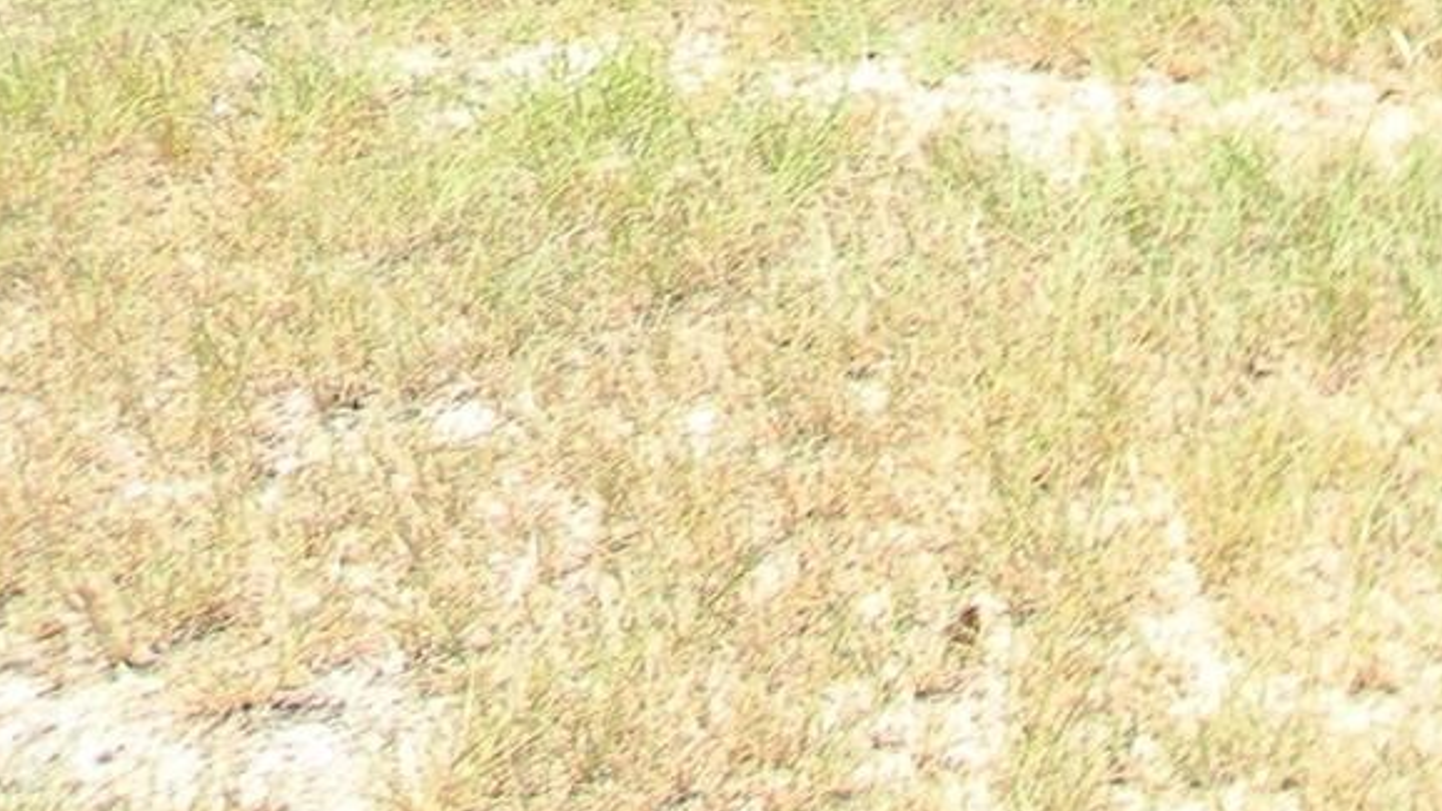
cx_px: 2447
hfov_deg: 17.0
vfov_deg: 9.9
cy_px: -1083
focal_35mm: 108
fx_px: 4129
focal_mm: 5
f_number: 3.5
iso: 80
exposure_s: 1/274
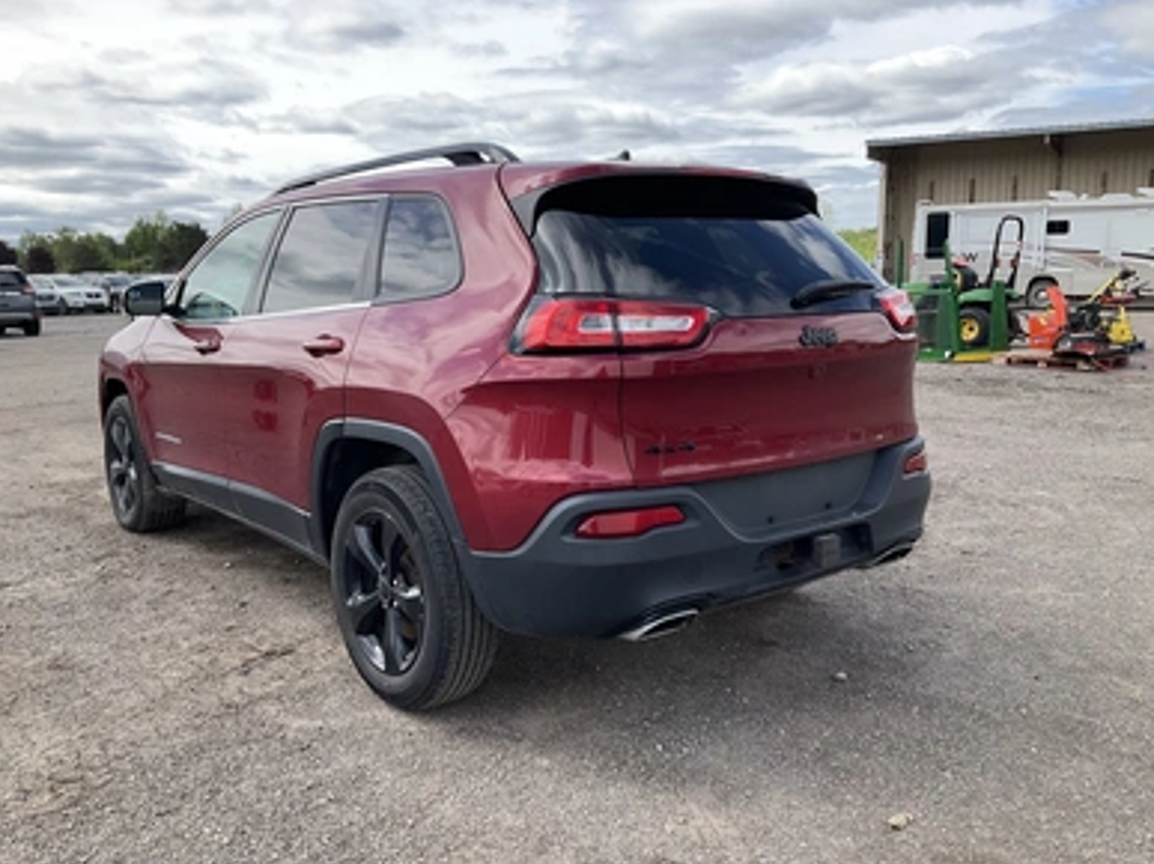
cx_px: 570
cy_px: 438
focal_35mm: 30
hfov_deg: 60.0
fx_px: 1000
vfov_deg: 46.8
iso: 25
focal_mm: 3
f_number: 1.8
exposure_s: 1/1035
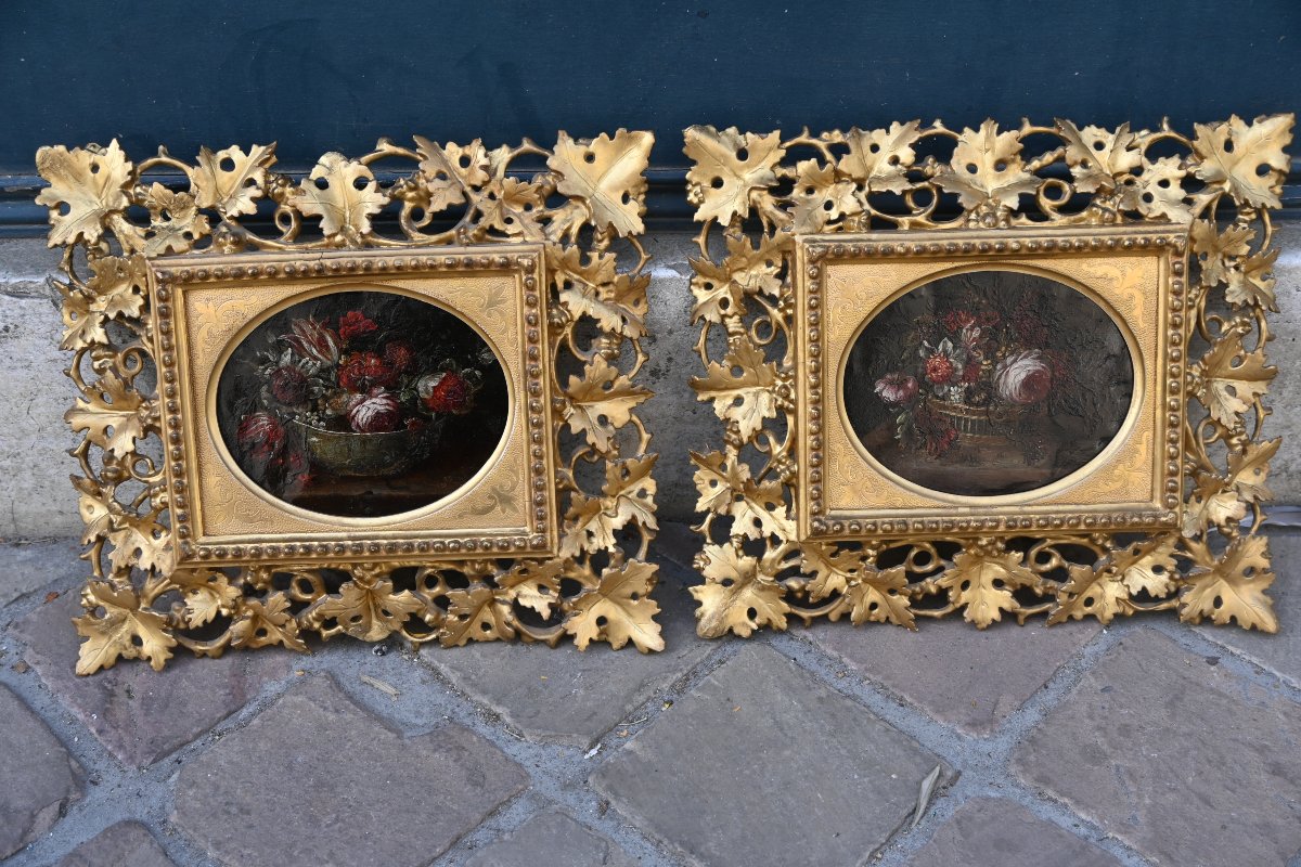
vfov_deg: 28.5
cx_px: 650
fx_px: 1707
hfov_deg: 41.7
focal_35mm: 47
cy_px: 434
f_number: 5.6
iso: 200
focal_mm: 31.5
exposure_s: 1/250
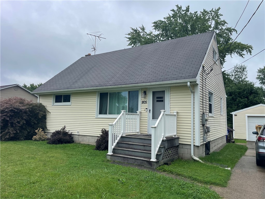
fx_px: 199
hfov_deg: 67.3
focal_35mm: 26
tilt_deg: +5.4
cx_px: 132
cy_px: 100
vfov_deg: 53.1
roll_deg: -1.0
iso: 32
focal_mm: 4.2
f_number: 1.6
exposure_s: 1/716
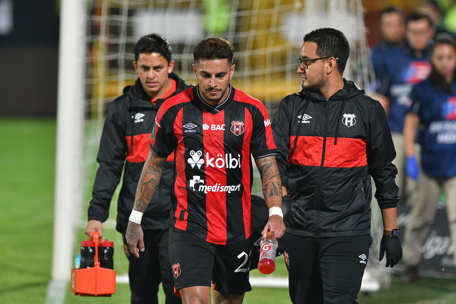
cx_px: 228
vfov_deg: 3.1
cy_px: 152
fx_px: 5700
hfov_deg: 4.6
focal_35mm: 450
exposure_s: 1/640
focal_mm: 300
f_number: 2.8
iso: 1250
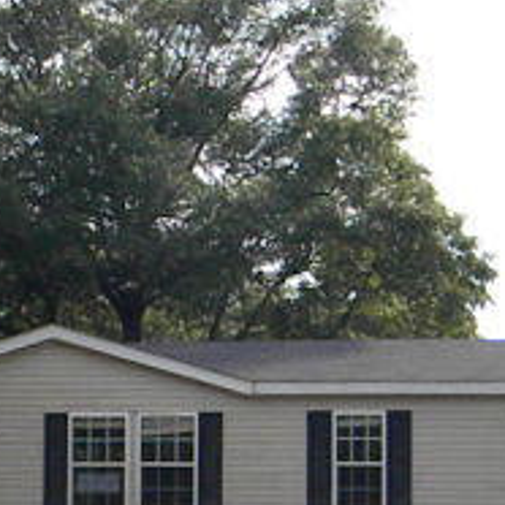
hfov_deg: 12.2
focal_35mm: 143
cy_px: 445
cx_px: 130
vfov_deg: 12.1
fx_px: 2360
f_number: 7.8
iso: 720
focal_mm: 8.6
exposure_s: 1/1000
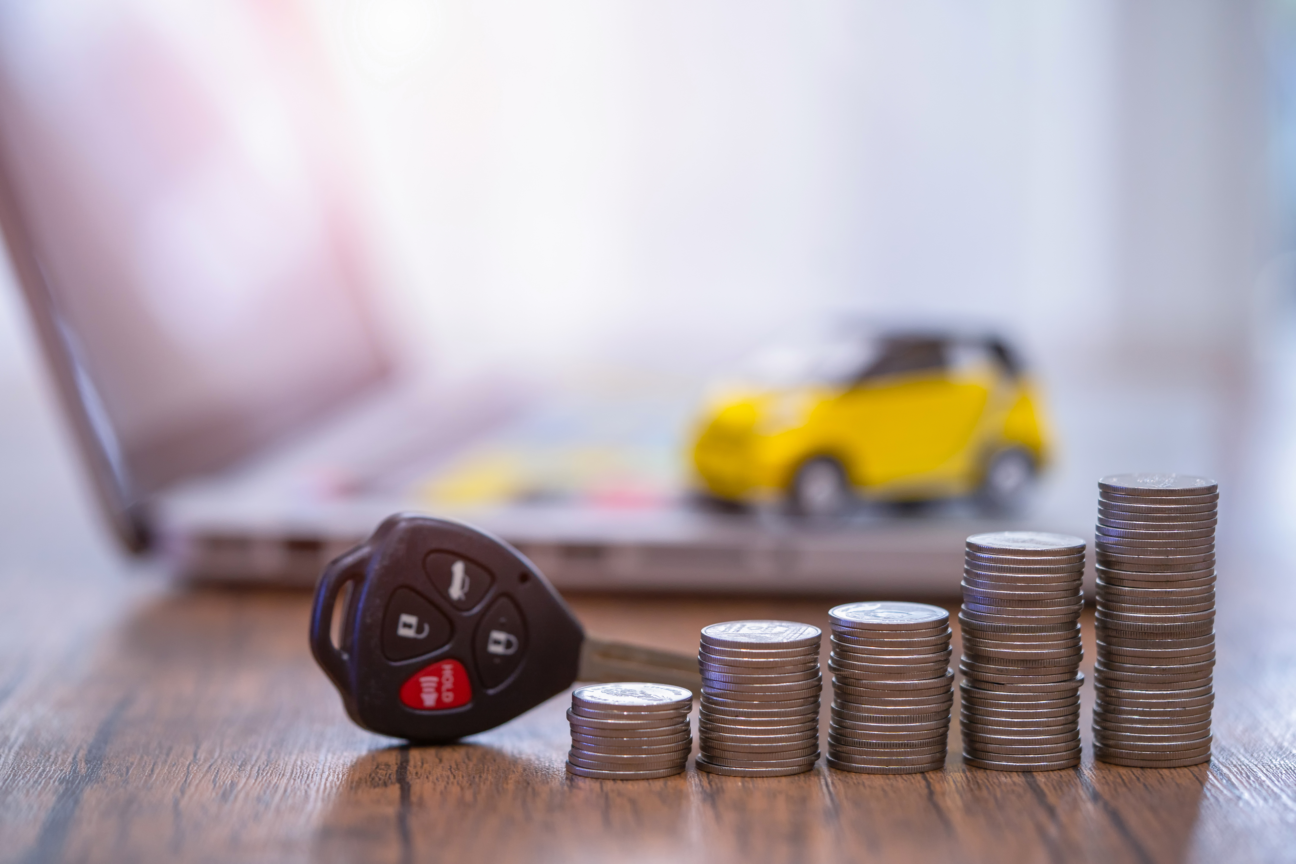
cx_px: 648
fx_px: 3240
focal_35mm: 90
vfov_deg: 15.2
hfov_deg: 22.6
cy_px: 432
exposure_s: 1/80
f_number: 3.2
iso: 320
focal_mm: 90
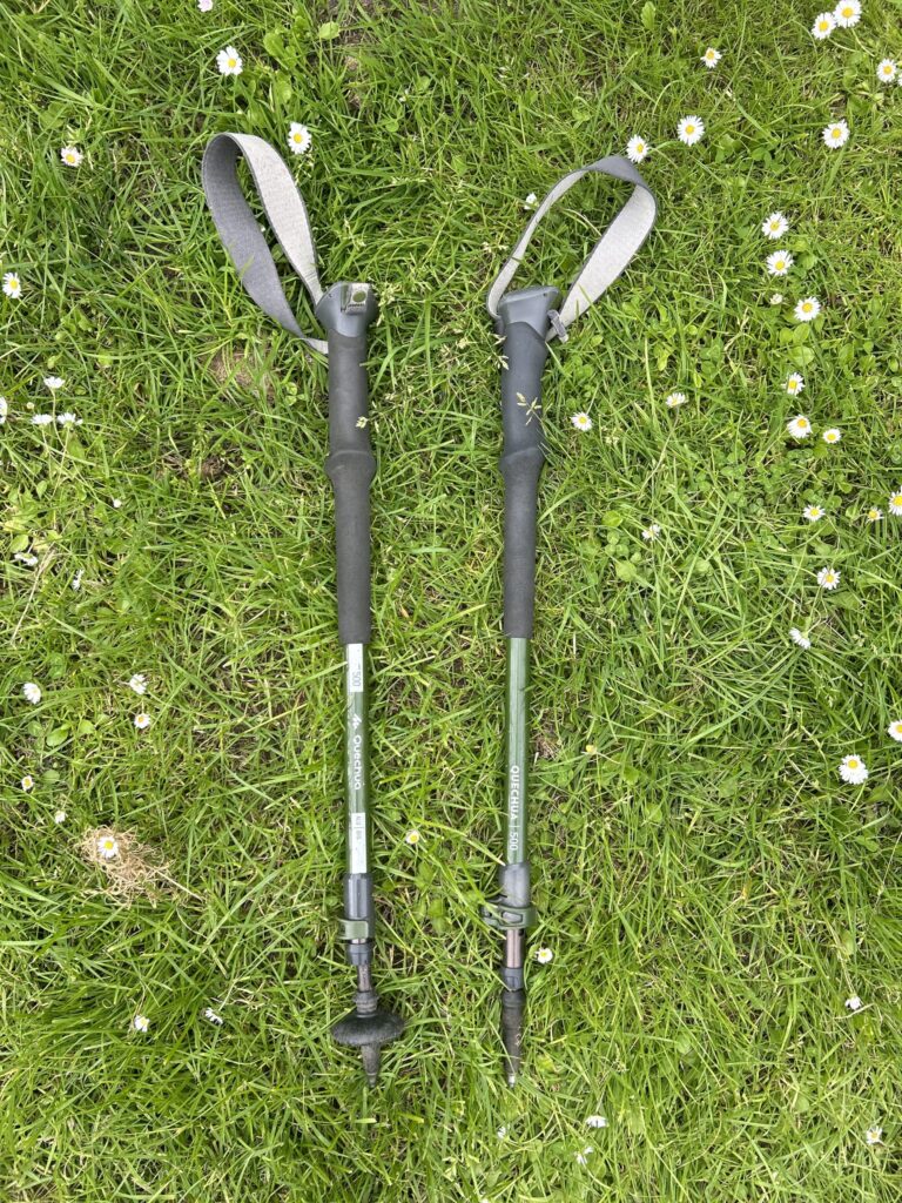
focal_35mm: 26
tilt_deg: -85.2
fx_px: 903
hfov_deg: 53.1
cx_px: 451
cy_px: 602
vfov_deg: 67.3
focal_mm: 5.7
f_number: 1.5
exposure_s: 1/471
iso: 50
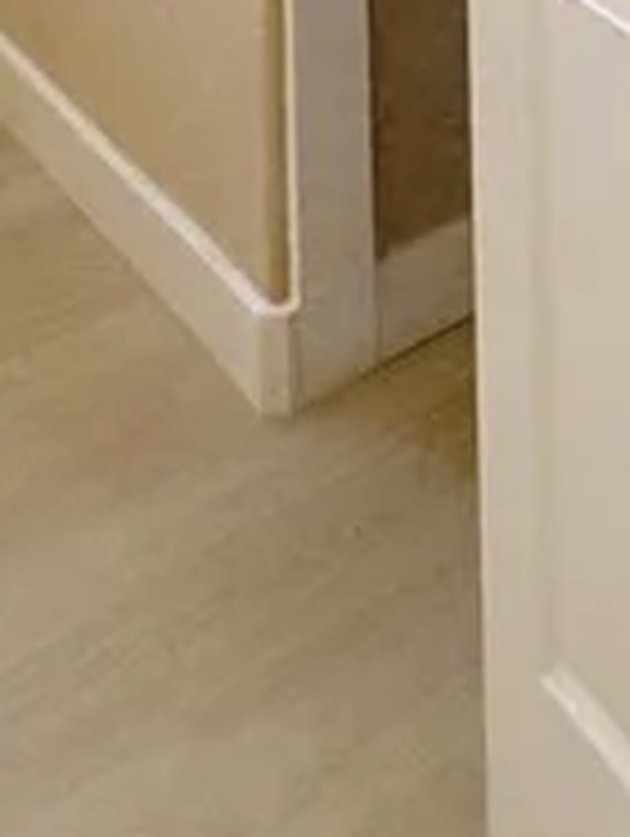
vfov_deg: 17.4
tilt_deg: -0.9
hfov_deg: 14.4
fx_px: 1864
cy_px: -878
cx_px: 1404
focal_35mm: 77
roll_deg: +1.5
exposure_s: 1/60
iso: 200
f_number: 2.2
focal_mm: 2.22
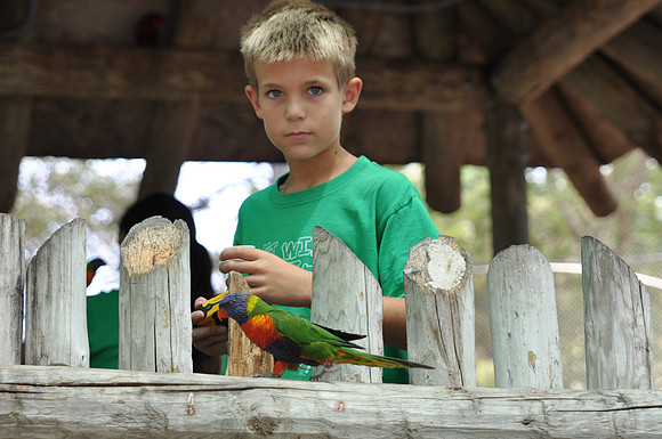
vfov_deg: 13.0
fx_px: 1928
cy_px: 220
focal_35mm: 105
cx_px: 331
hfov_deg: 19.5
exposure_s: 1/320
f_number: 4.5
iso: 400
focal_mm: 70
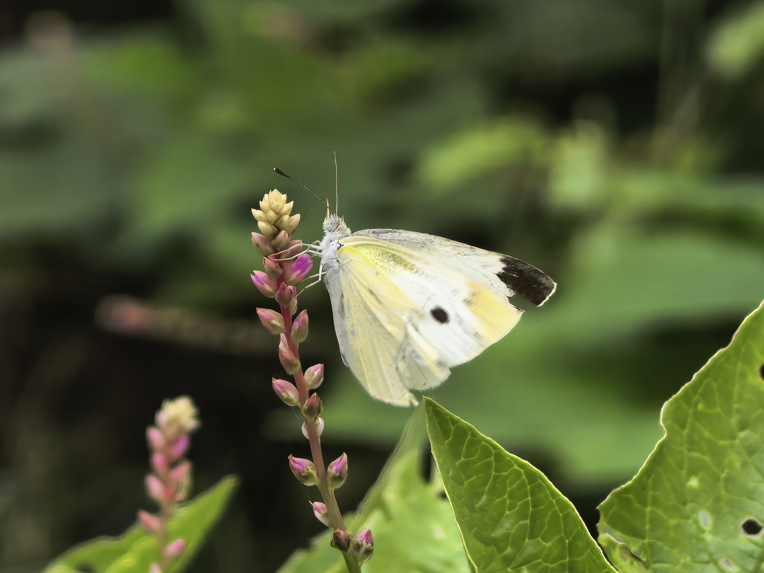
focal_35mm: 240
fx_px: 5297
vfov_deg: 6.2
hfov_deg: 8.2
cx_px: 382
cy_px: 286
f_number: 2.1
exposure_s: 1/1299
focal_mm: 15
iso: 50
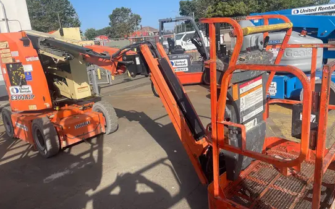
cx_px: 169
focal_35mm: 28
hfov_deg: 66.5
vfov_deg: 44.5
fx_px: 255
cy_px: 99
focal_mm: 4.2
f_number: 1.6
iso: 32
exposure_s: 1/3861
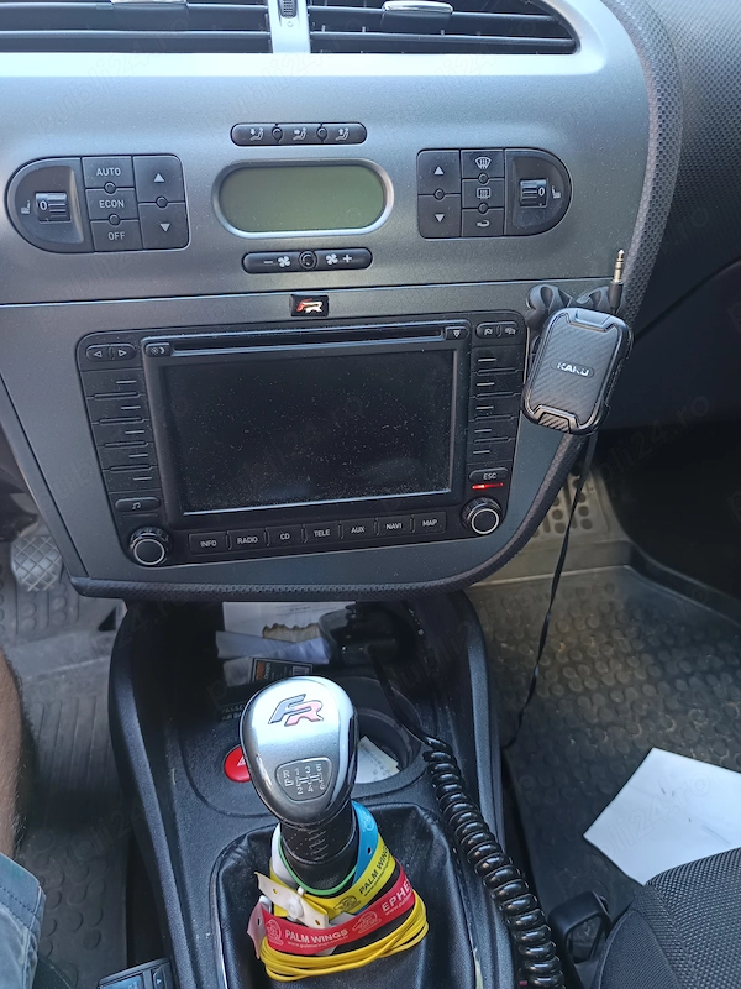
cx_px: 370
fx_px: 685
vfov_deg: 71.6
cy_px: 494
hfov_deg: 56.8
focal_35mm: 24
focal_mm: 5.31
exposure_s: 1/50
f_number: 1.7
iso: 861
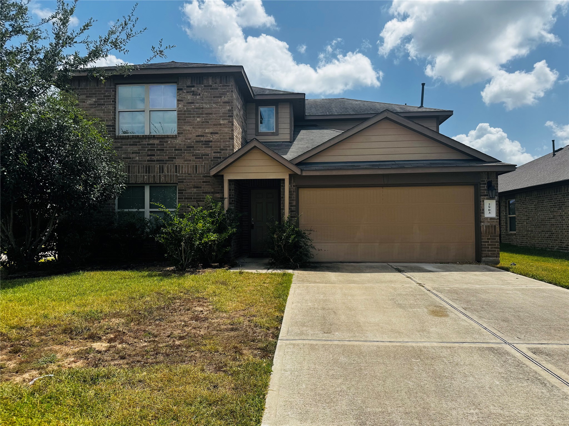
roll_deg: +0.4
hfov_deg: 71.6
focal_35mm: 24
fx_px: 394
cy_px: 213
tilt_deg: +2.6
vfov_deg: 56.8
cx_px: 284
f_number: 1.78
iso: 80
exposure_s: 1/5814
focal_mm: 6.76
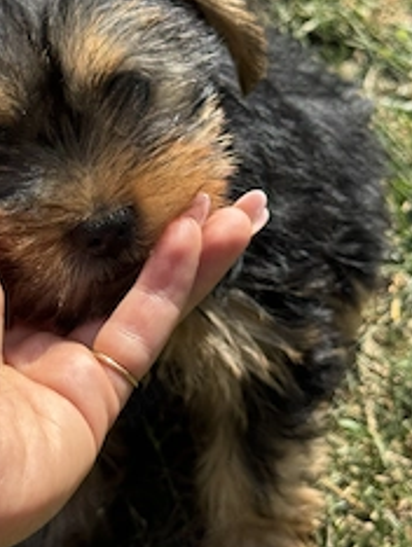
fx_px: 1299
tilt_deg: -38.6
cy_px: 222
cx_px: 112
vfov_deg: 23.8
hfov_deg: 17.9
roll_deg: +10.1
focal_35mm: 82
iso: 64
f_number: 1.78
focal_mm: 6.76
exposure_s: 1/2415
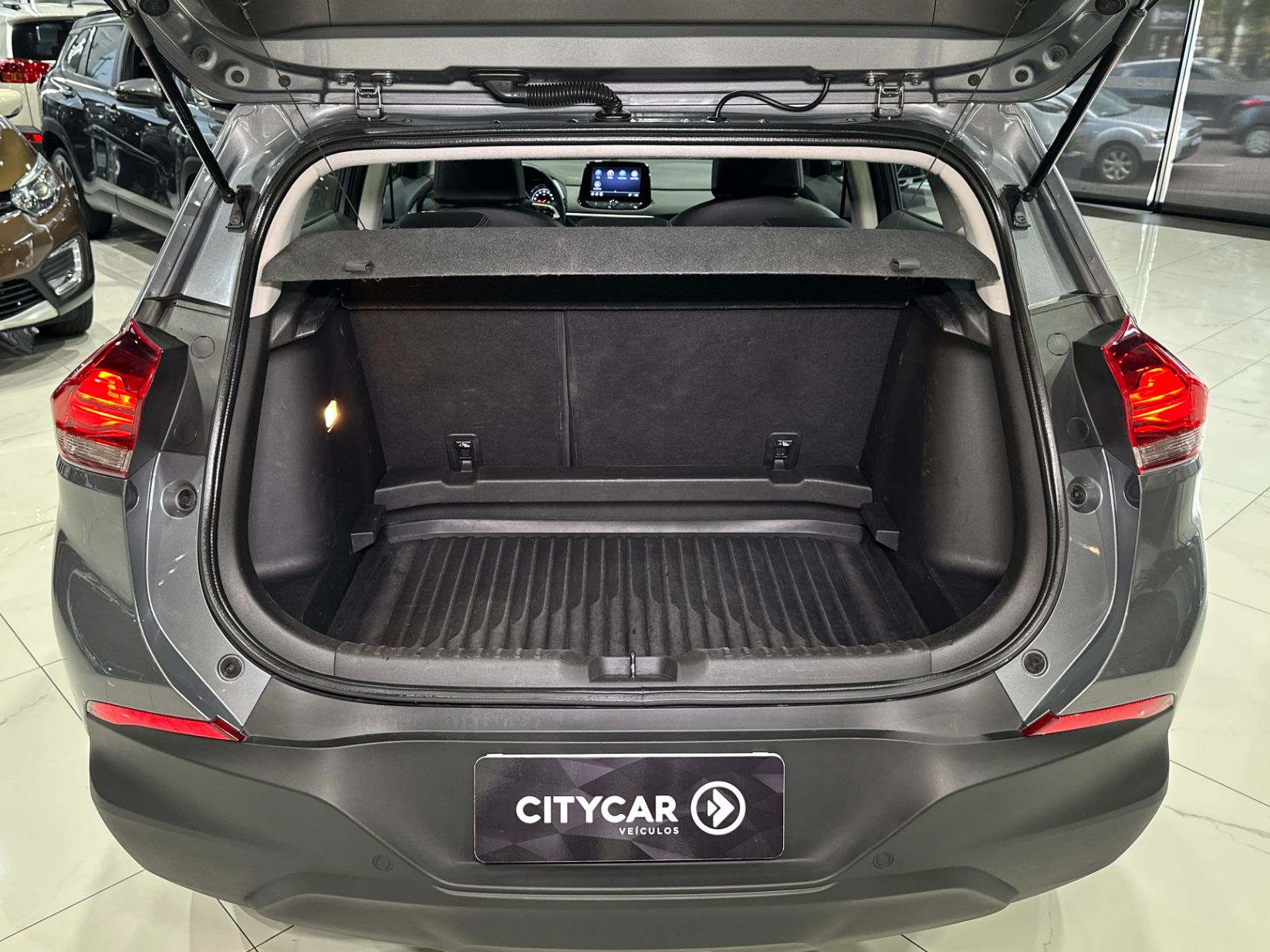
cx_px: 613
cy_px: 444
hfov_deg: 63.4
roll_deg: -0.8
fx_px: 1027
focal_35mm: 28
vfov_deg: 49.7
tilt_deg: -21.7
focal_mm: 6.86
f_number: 1.78
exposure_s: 1/60
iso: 250
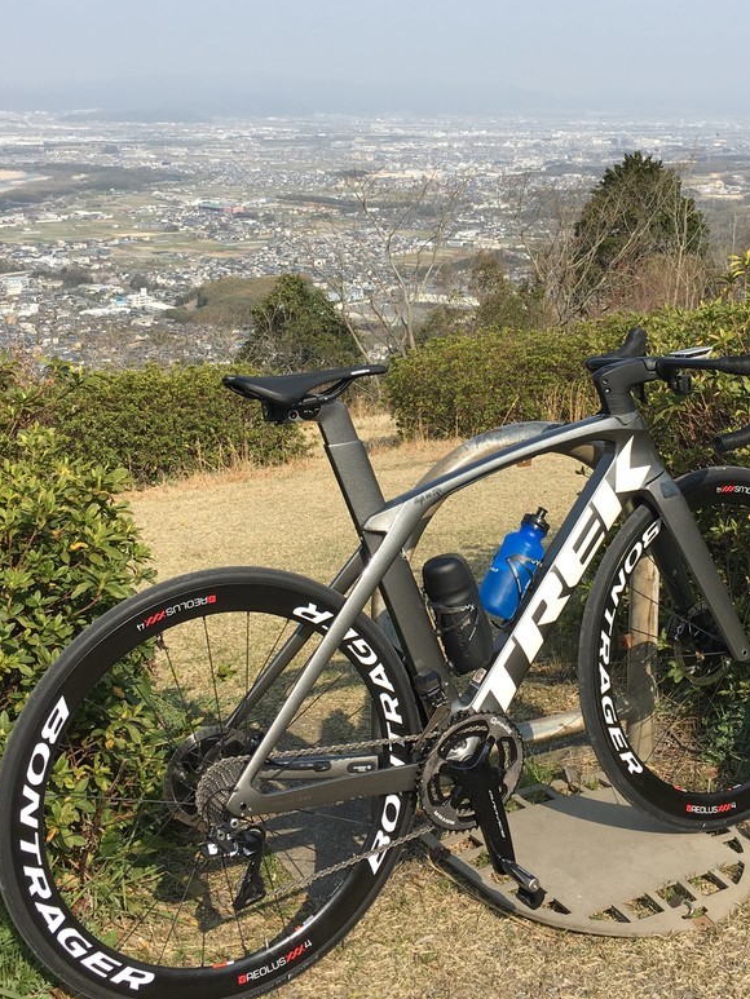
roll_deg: -1.4
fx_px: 1300
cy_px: 377
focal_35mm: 45
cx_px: 440
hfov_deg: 32.1
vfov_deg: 41.8
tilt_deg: -12.8
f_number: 2.2
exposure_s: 1/1241
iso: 25
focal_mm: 4.15
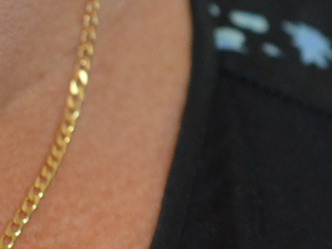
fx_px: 2331
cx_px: -179
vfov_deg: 6.1
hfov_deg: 8.0
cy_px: 292
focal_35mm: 243
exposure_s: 1/400
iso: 2500
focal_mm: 40
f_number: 4
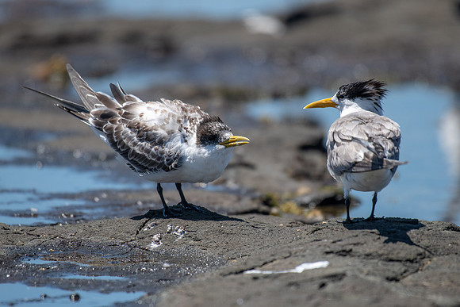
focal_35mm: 640
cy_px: 144
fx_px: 8180
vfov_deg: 2.1
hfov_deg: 3.2
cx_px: 231
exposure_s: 1/3200
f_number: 5.6
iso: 400
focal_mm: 480
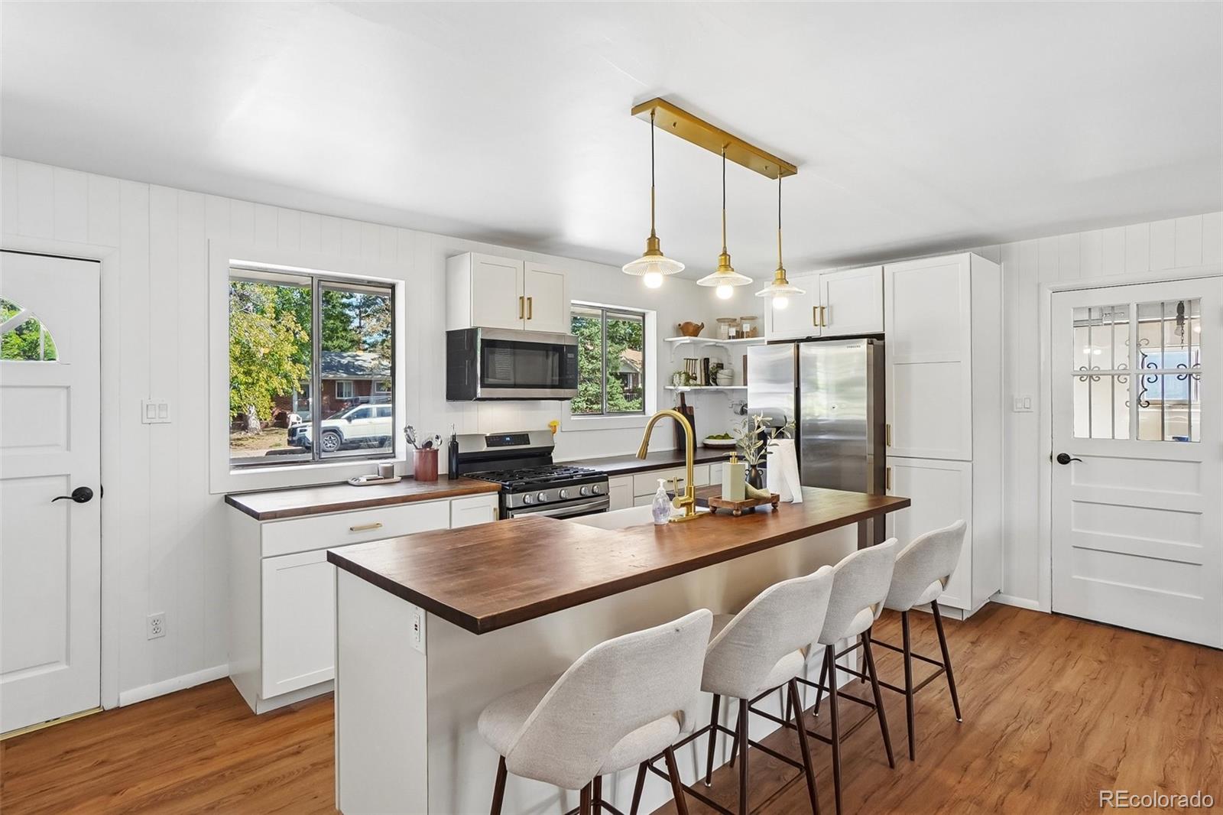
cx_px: 612
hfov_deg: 90.0
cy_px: 408
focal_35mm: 18
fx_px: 611
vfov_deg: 67.4
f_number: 8
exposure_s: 1/30
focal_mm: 12
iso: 400
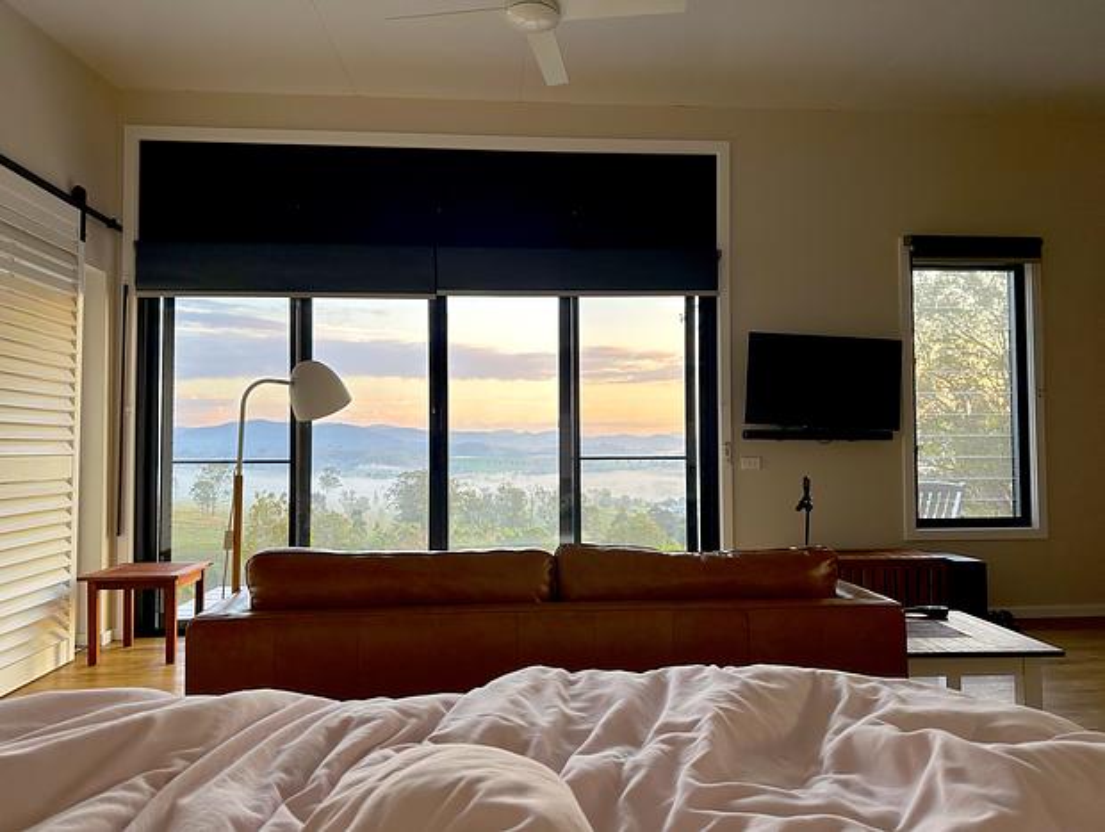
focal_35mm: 24
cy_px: 416
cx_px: 552
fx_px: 767
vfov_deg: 56.9
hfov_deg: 71.5
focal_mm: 6.86
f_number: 1.78
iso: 125
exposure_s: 1/121
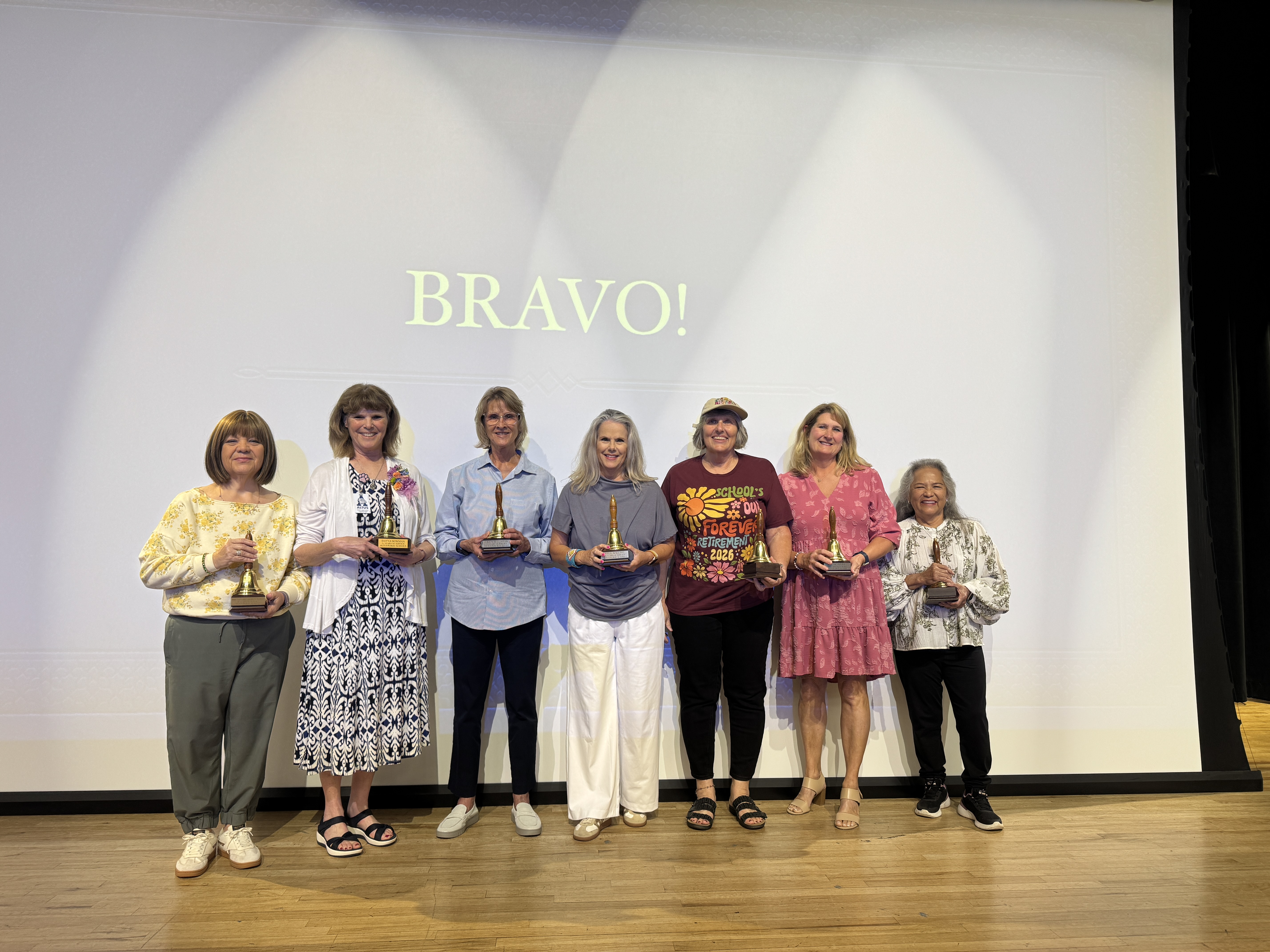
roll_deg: -0.7
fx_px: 881
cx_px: 635
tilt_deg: +4.0
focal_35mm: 24
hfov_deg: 71.6
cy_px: 476
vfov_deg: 56.8
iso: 80
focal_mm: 6.76
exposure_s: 1/100
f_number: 1.78
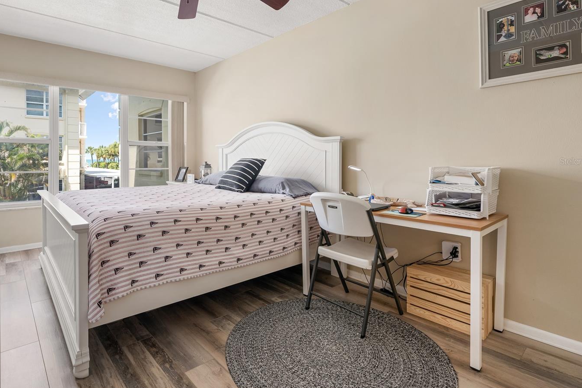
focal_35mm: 19
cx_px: 253
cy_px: 161
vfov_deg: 64.1
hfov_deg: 86.4
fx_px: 307
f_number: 8
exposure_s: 1/25
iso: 400
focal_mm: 16
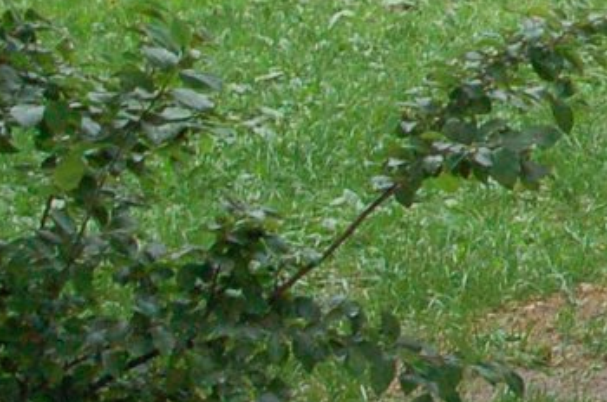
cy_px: -211
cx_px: 1512
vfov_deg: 6.5
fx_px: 3467
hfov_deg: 8.9
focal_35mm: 206
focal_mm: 24
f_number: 7.1
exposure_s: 1/125
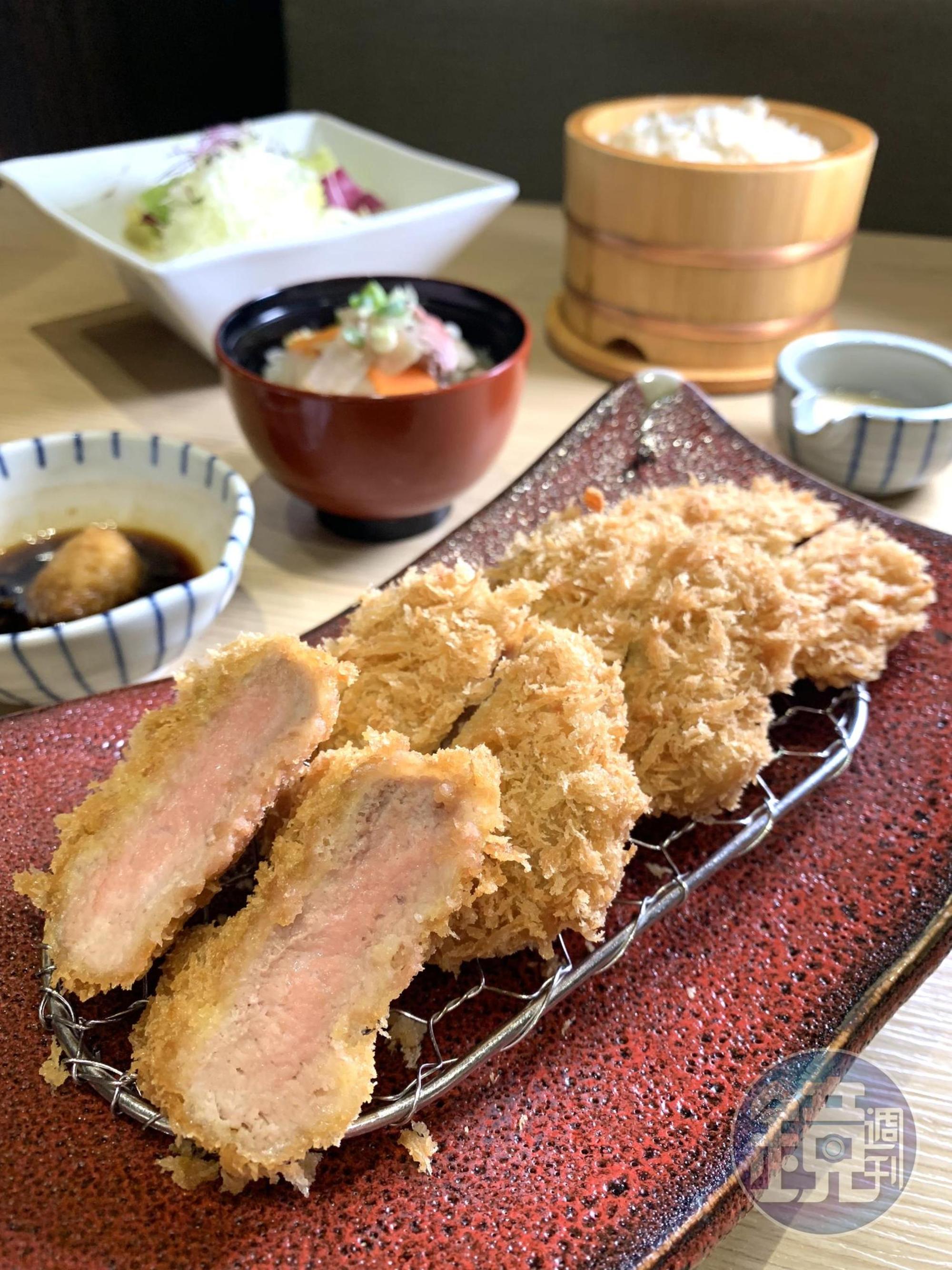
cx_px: 476
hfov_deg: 53.1
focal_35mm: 26
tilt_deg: -38.2
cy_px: 635
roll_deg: +0.6
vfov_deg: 67.3
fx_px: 953
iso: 200
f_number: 1.8
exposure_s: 1/59
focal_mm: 4.25
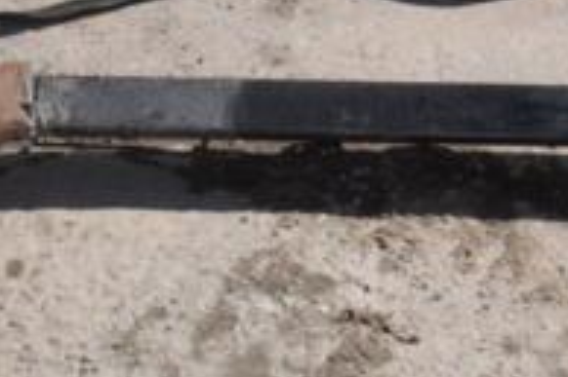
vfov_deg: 10.5
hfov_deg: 15.7
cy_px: 190
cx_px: 451
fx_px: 2049
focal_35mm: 130
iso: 800
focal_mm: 28
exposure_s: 1/200
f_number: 25
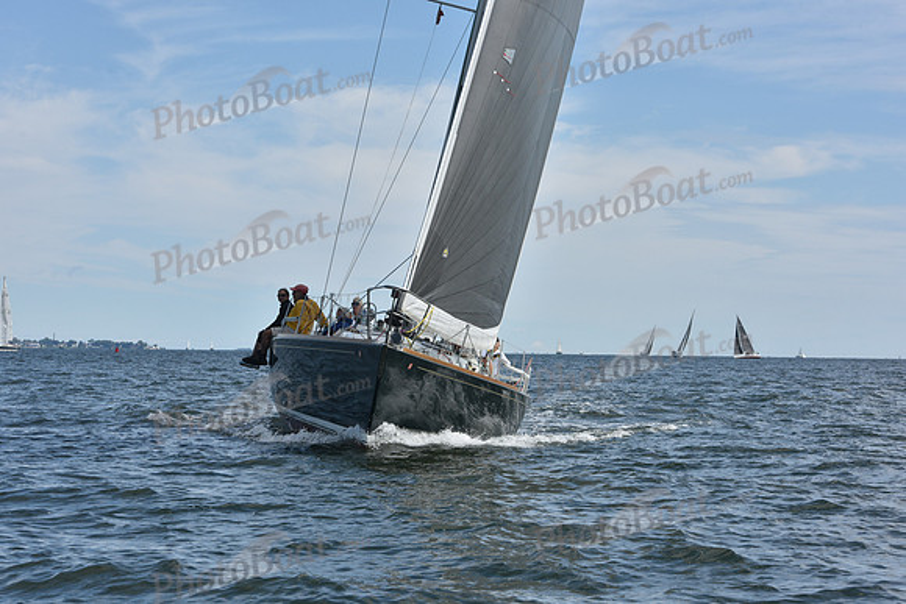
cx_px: 453
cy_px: 302
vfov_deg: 14.9
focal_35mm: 92
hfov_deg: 22.1
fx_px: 2316
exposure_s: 1/1000
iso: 320
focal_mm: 92
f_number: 10
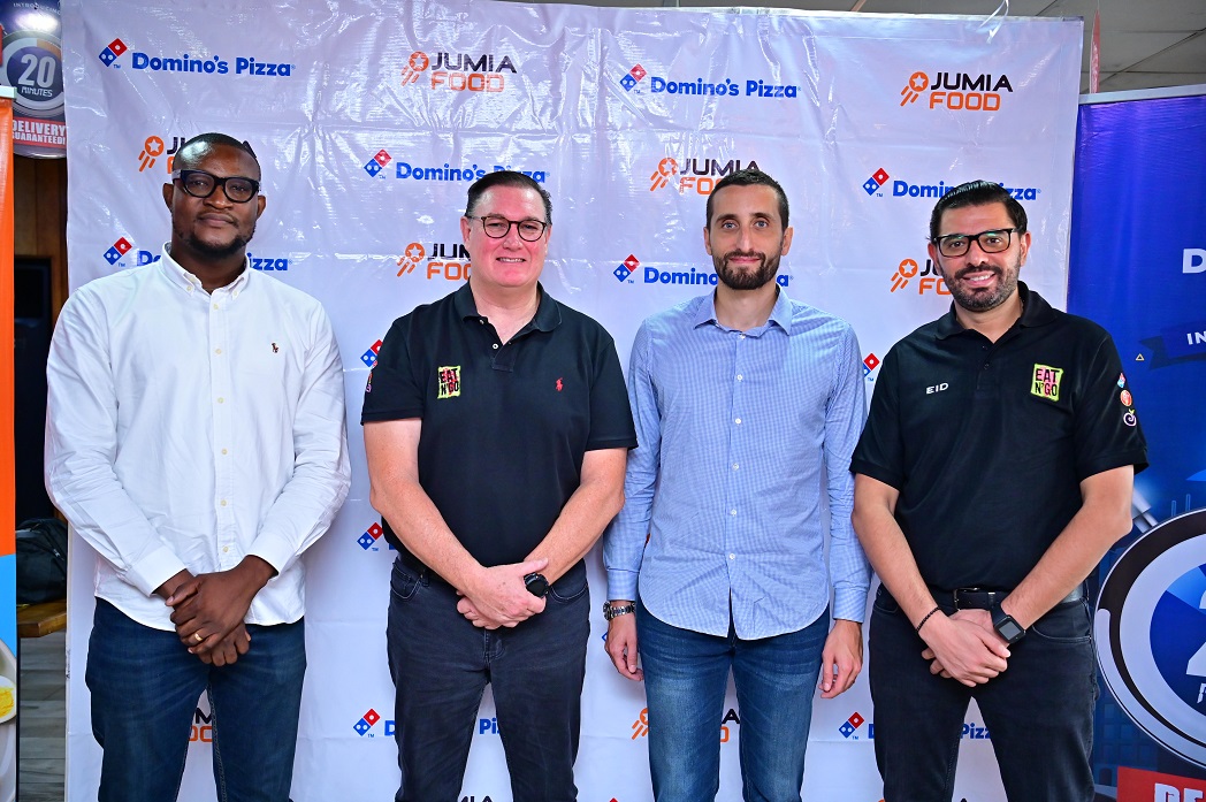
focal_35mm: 36
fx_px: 1205
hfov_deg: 53.2
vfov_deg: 36.8
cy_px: 401
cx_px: 603
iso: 2000
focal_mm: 36
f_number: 3.2
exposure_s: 1/200
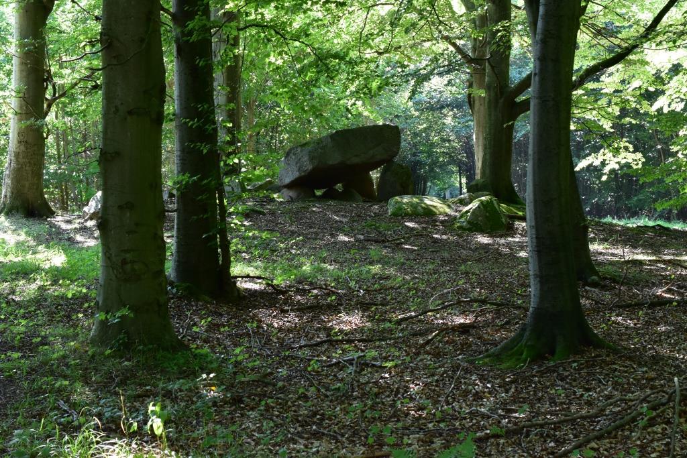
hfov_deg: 33.4
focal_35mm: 60
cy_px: 229
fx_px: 1145
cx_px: 344
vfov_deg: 22.6
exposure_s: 1/60
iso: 1400
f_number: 8
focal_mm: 40
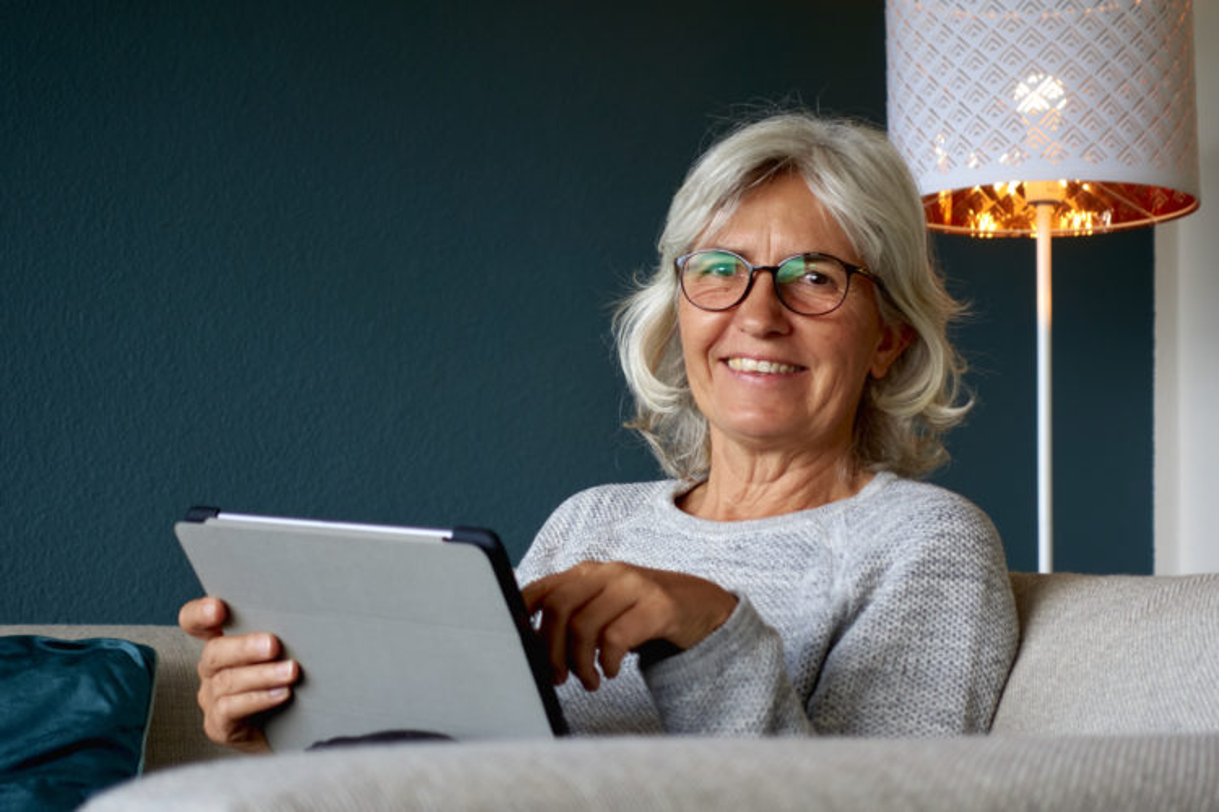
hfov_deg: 28.8
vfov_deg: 19.5
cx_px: 610
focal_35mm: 70
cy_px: 406
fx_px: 2370
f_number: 2.8
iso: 100
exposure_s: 1/50
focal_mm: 25.7
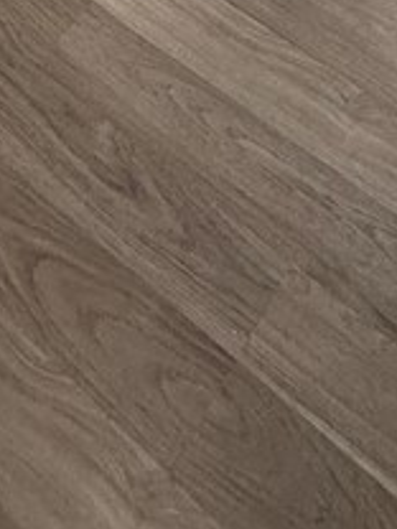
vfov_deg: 16.0
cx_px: 318
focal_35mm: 69
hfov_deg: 21.1
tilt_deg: -18.0
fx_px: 1055
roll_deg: -1.1
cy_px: -689
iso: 200
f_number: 2.2
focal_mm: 2.22
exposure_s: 1/120
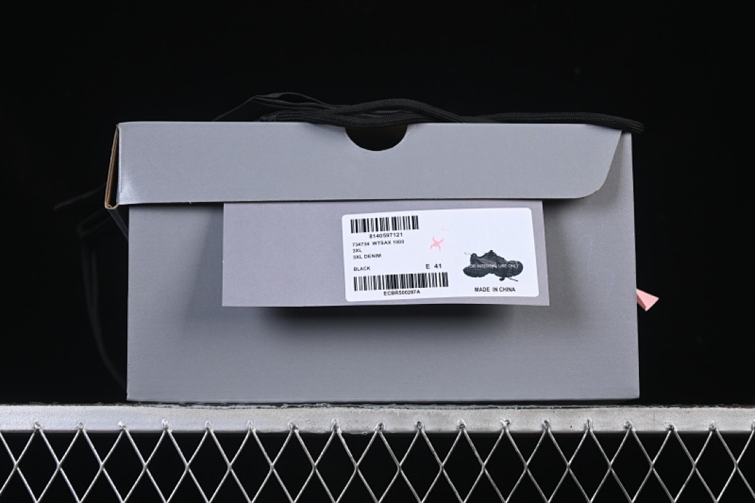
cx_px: 378
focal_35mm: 75
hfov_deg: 27.0
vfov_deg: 18.2
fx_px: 1573
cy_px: 252
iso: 160
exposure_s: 1/125
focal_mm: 50
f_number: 7.1
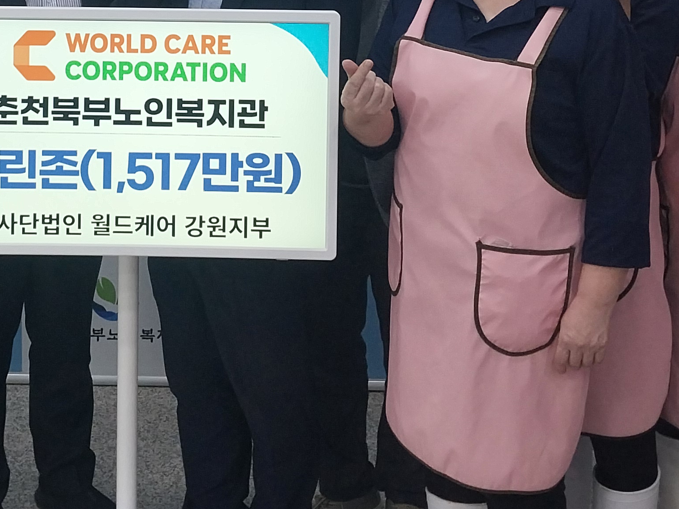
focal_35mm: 69
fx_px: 1354
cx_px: 99
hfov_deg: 27.4
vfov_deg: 20.5
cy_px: -27
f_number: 1.8
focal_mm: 4
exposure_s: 1/60
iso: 100
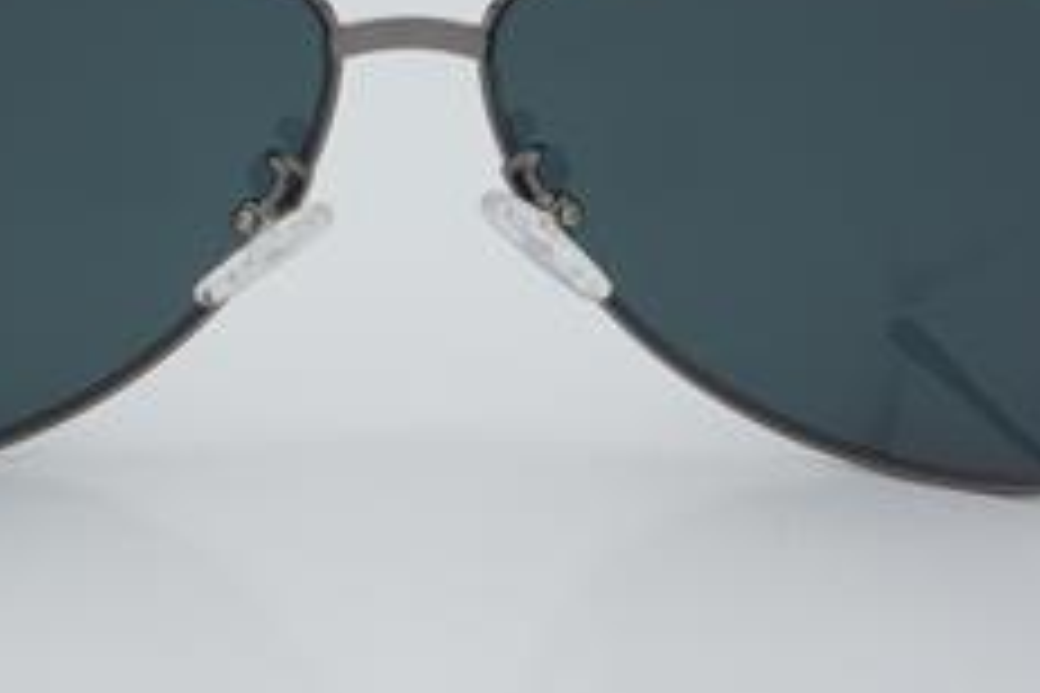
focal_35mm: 143
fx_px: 4127
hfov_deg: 14.4
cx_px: 410
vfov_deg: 9.6
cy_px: 176
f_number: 32
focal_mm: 55
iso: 100
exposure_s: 1/3
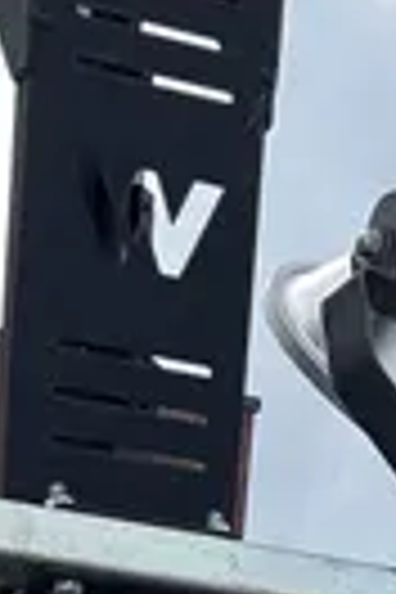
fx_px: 2475
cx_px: -68
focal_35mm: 150
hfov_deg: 9.0
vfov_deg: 10.9
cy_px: 1555
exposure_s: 1/1263
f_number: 1.6
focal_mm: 5.96
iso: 50
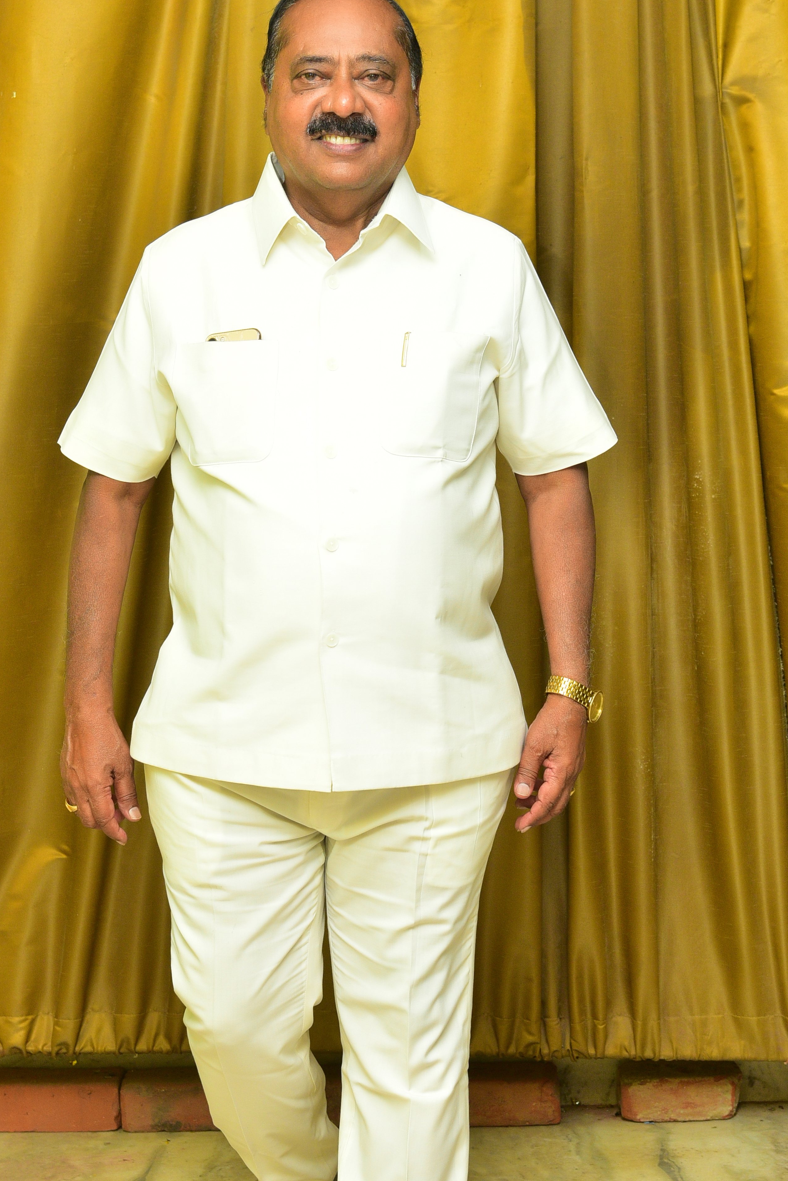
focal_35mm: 76
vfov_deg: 26.6
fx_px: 2493
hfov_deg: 18.0
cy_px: 630
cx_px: 339
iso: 800
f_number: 5.6
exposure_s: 1/160
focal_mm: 48
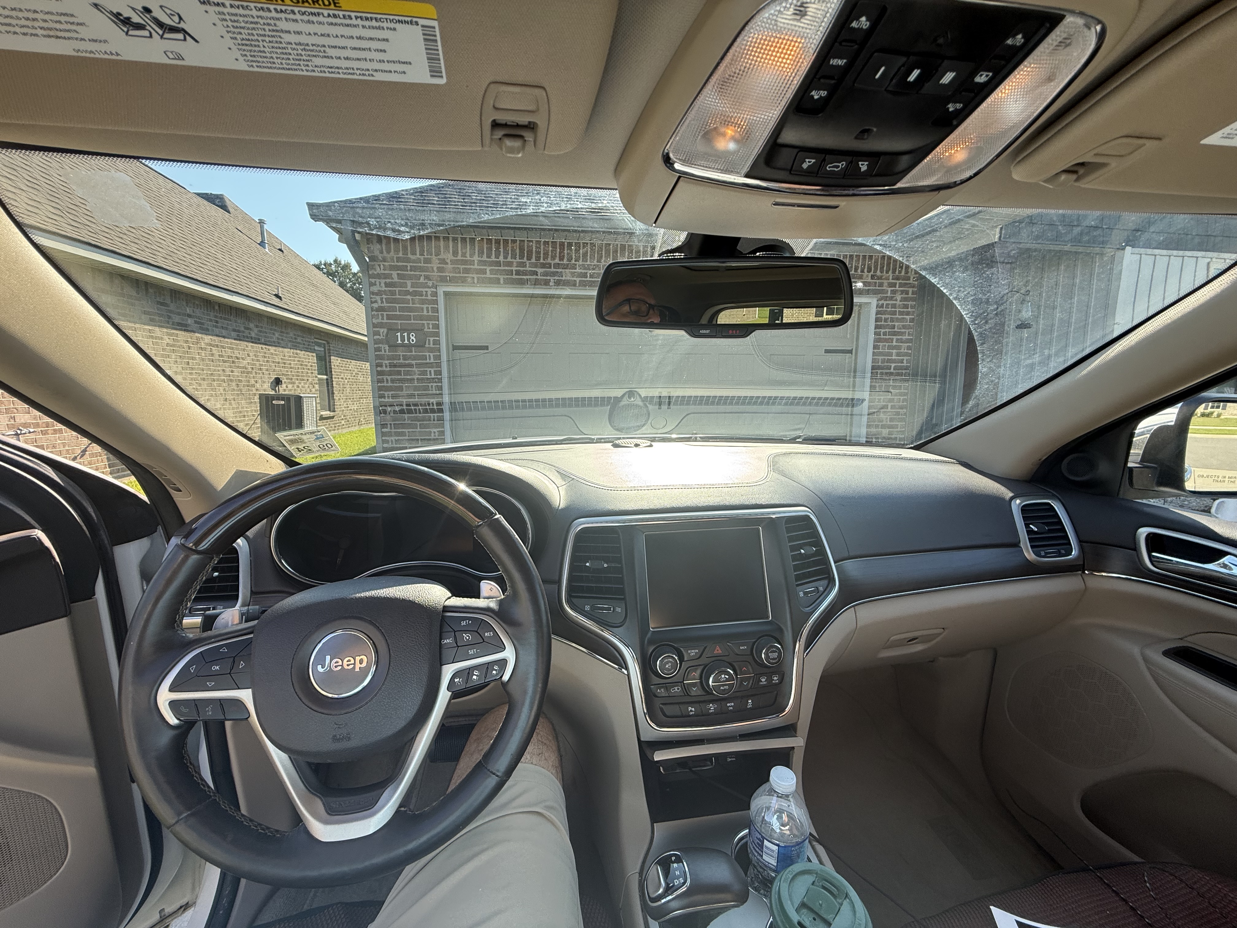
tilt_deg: -8.0
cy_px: 464
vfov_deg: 85.7
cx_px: 618
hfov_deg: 102.1
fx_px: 500
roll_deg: +0.1
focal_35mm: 14
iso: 64
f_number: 2.2
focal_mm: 2.22
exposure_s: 1/265
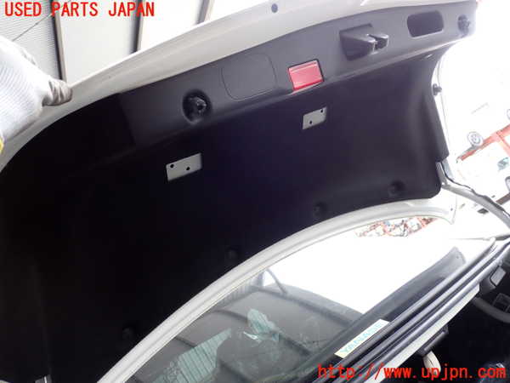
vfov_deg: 46.8
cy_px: 192
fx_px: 442
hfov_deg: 60.0
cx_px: 255
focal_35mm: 30
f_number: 3.2
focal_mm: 5.4
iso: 125
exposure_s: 1/60
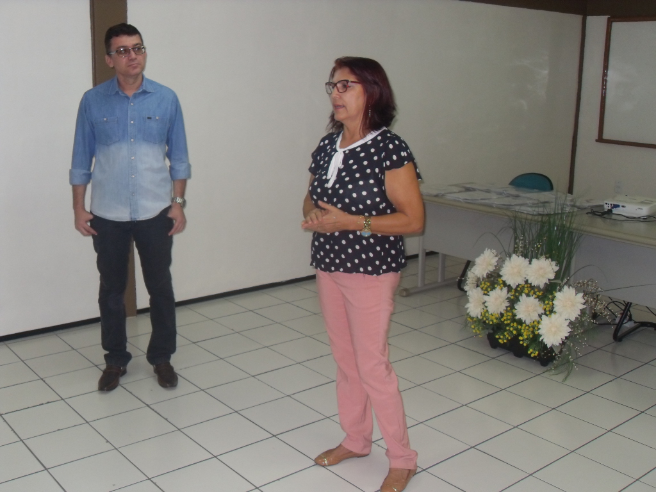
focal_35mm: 40
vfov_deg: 36.0
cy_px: 246
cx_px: 328
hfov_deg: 46.8
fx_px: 758
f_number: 3.1
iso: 160
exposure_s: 1/45
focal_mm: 7.1
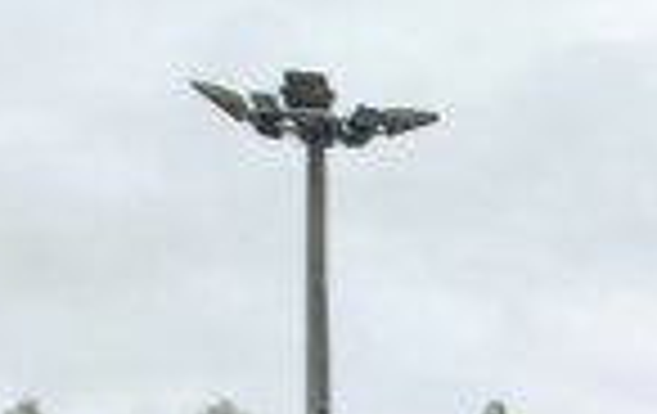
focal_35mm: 193
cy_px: 1323
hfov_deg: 8.5
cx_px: 2135
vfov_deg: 6.2
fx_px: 3464
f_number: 1.75
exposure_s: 1/385
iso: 50
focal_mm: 5.96
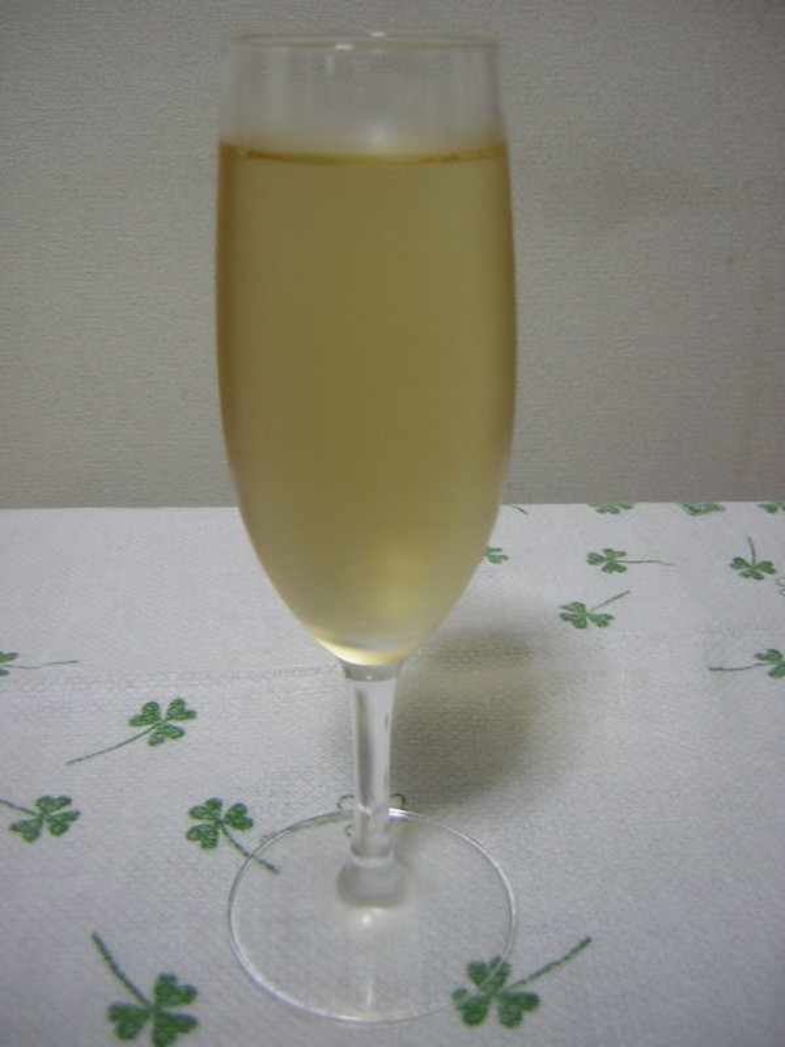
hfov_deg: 39.7
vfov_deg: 51.4
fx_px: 1089
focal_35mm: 36
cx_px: 392
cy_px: 524
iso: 50
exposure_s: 1/9.9
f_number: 2.6
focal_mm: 4.7
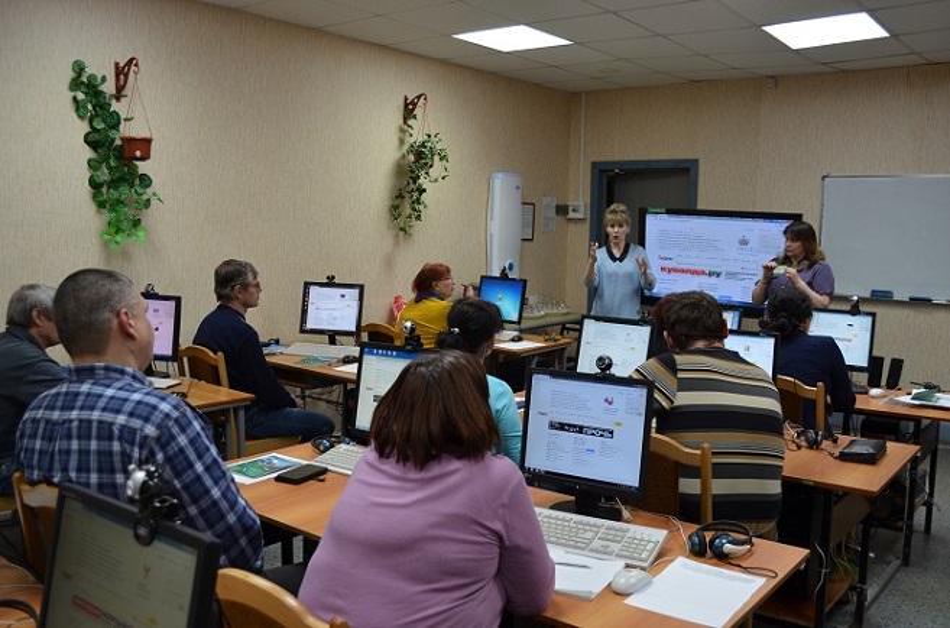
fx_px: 868
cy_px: 314
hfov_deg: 57.4
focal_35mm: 33
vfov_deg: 39.7
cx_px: 475
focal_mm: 22
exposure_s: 1/60
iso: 450
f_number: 4
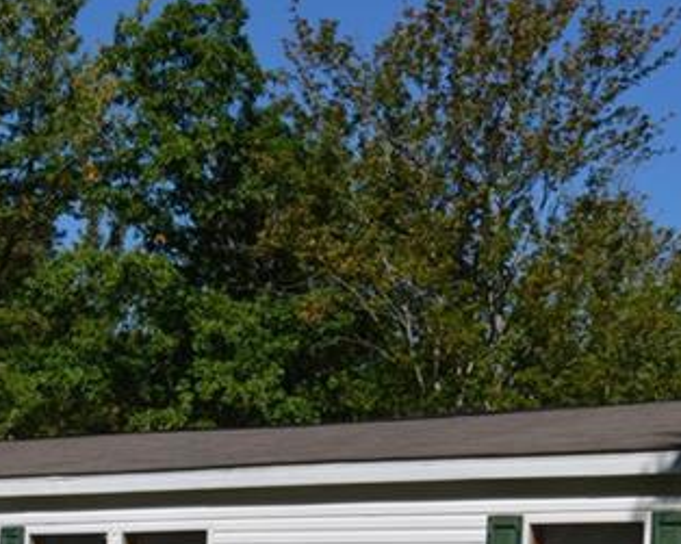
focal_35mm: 110
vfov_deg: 13.6
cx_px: 514
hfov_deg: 17.4
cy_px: 682
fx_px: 2216
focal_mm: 24
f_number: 9
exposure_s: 1/320
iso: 100
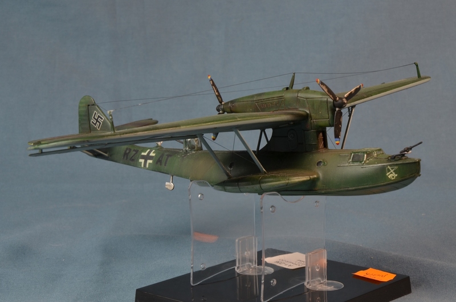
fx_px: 1327
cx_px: 228
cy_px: 151
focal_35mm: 105
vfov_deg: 13.0
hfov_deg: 19.5
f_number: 18
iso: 200
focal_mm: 70
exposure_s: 1/4
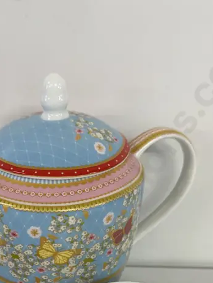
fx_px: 435
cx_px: 75
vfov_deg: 33.7
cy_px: 268
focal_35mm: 53
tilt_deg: -36.7
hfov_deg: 27.4
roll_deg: -2.3
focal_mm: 6.86
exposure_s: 1/100
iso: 125
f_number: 1.78
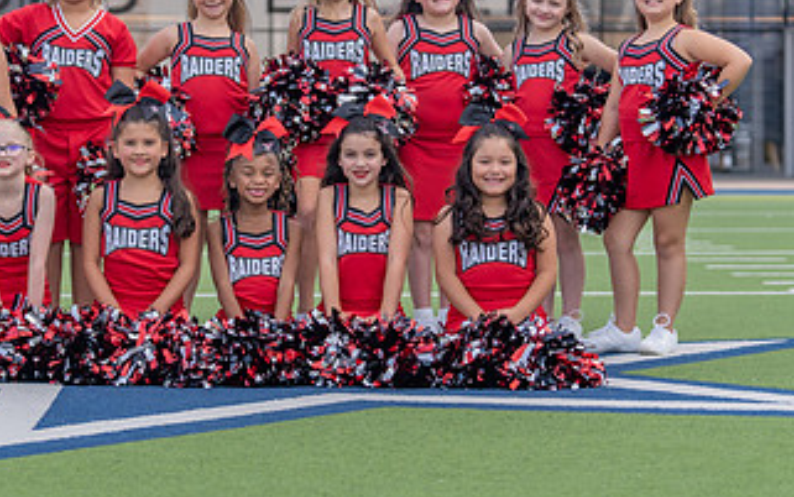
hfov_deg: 15.9
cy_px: 151
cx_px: 305
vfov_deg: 10.0
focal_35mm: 131
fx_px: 2836
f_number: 2.8
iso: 100
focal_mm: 70
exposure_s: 1/320
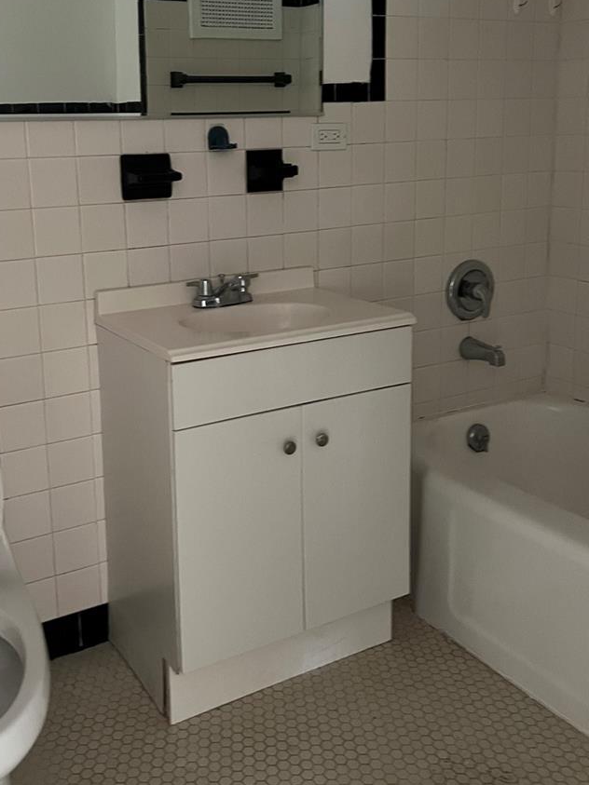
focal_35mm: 37
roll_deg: +2.3
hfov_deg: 38.5
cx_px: 233
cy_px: 279
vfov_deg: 49.5
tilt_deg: -9.5
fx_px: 840
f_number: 1.5
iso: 640
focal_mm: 5.7
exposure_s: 1/37
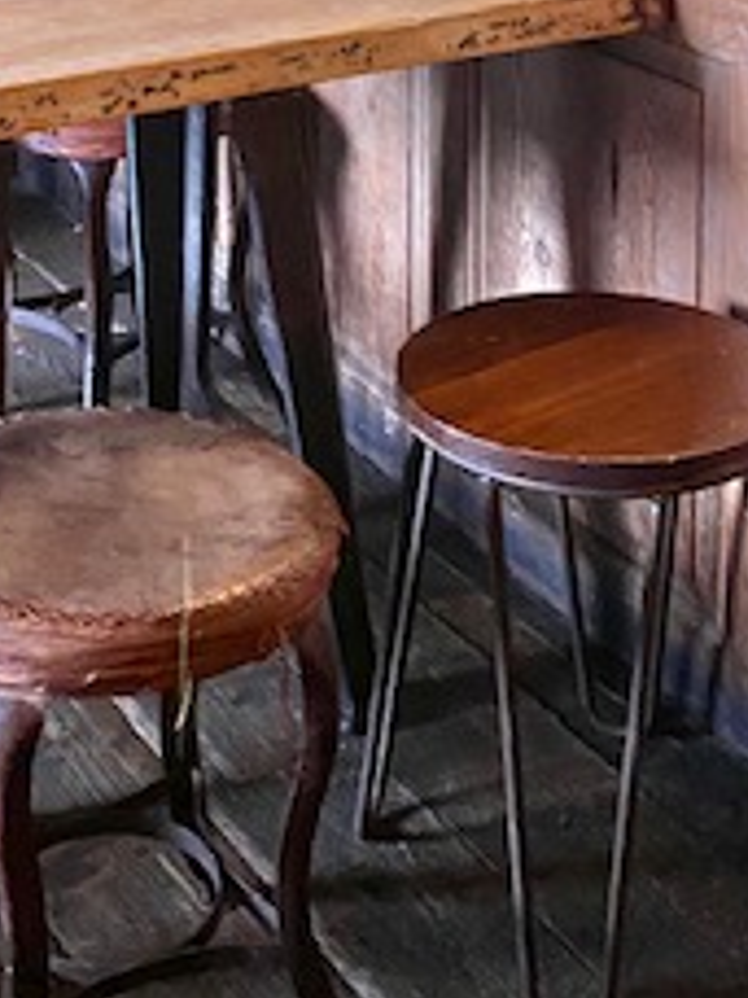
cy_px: -175
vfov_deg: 24.4
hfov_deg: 20.1
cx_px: 293
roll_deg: +1.3
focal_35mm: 73
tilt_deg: -9.4
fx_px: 2103
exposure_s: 1/33
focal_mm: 4.25
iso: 400
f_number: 1.8
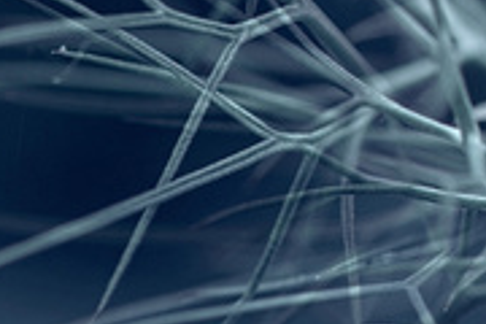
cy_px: -109
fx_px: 7856
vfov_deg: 2.4
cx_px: 988
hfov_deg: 3.5
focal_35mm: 582
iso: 320
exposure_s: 1/320
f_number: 5.6
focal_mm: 105
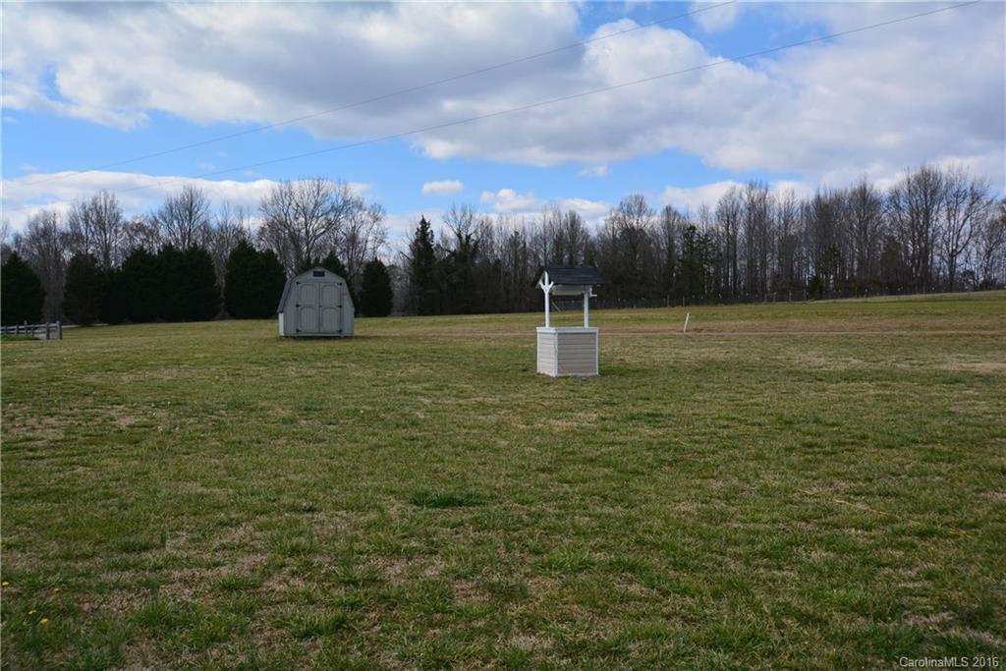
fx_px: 922
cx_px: 503
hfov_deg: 57.2
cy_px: 336
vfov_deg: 40.0
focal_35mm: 33
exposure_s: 1/320
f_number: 10
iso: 200
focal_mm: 22
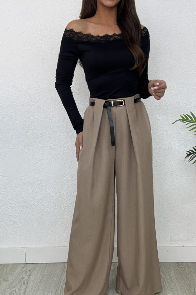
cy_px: 166
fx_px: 302
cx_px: 118
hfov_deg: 35.8
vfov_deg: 51.8
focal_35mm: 37
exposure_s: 1/100
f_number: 1.9
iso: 50
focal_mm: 2.69
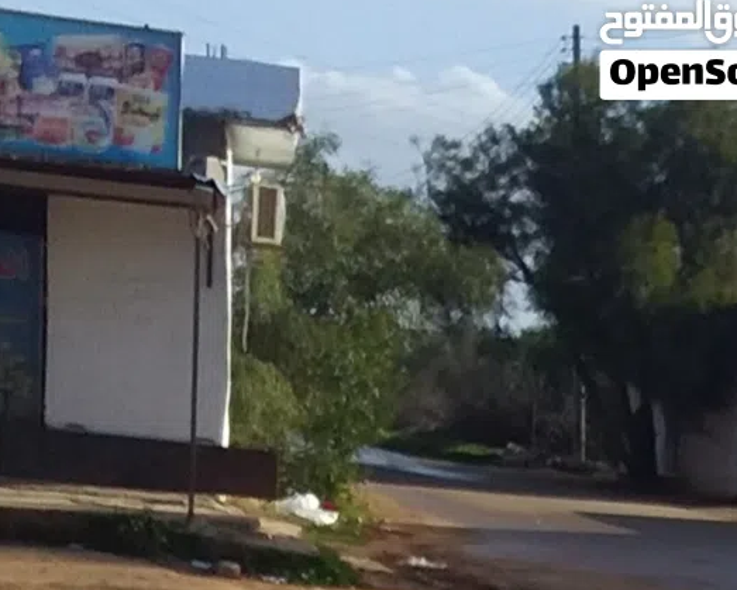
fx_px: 808
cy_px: 303
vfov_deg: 40.2
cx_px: 388
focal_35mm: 37
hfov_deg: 49.0
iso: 40
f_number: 2.2
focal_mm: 3.3
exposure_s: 1/1516
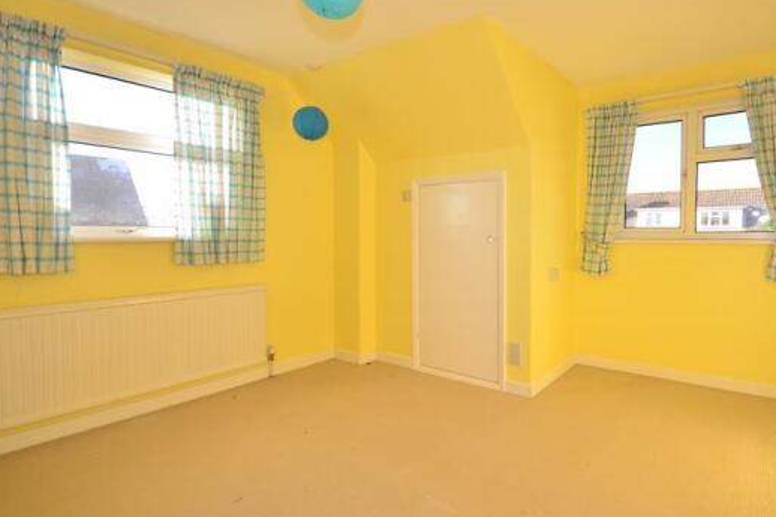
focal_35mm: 19
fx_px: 409
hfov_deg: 86.0
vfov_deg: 64.4
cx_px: 458
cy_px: 238
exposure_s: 1/100
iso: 200
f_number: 5
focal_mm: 10
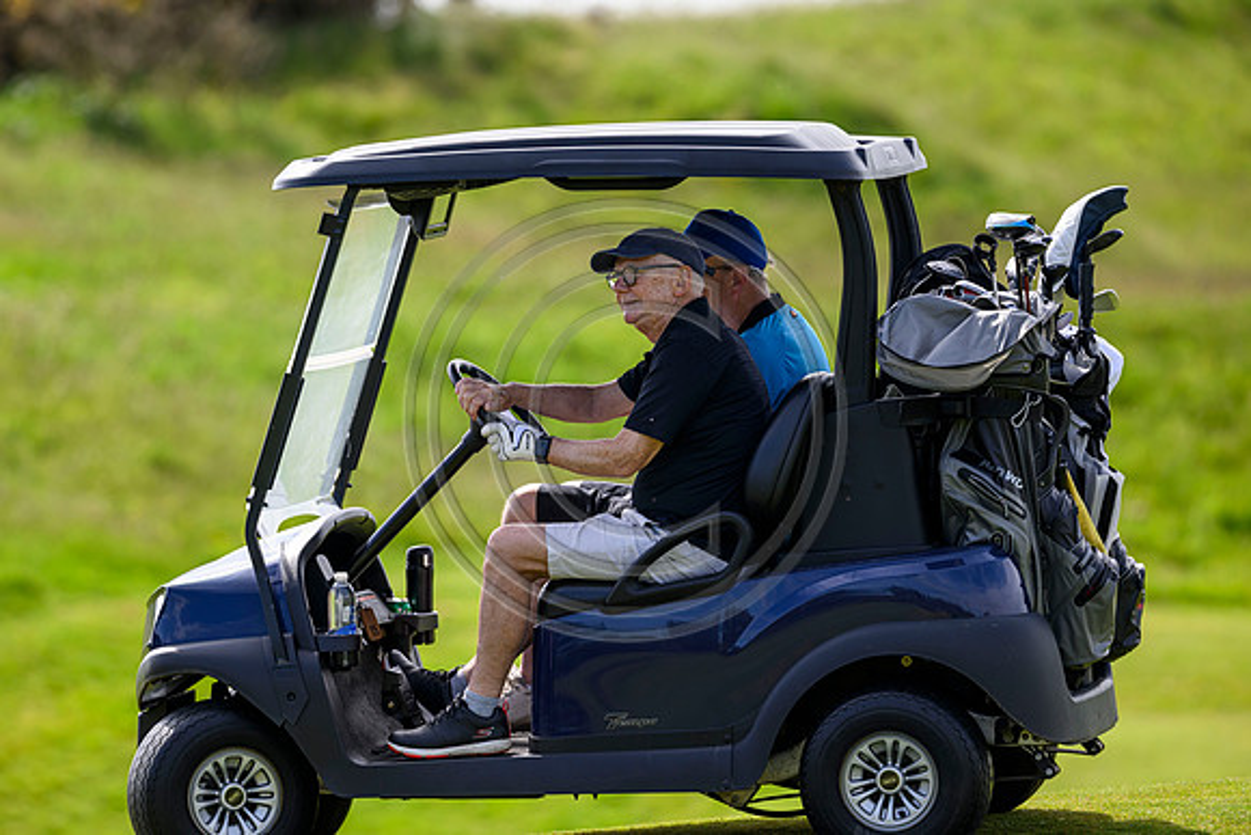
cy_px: 418
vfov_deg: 3.4
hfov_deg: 5.2
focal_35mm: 400
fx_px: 13903
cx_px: 626
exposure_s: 1/2500
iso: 500
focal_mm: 400
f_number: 4
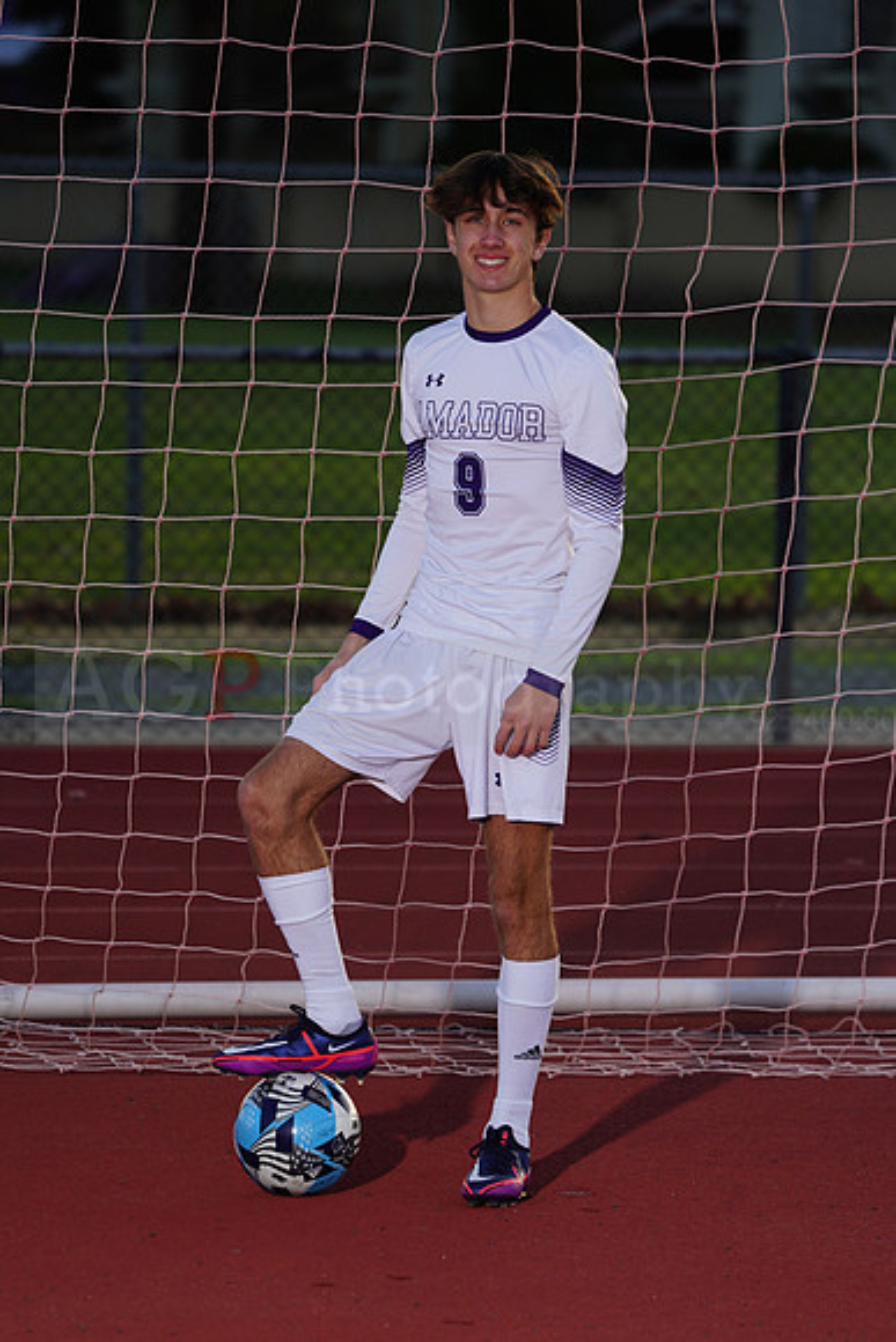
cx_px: 448
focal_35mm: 241
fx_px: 8991
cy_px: 671
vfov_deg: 8.5
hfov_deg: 5.7
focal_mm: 241
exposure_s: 1/250
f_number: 5.6
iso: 200
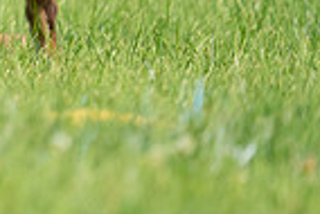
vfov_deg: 0.6
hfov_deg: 0.8
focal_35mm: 2448
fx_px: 21782
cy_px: -177
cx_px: -221
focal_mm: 600
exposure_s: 1/4000
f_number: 6.3
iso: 1600
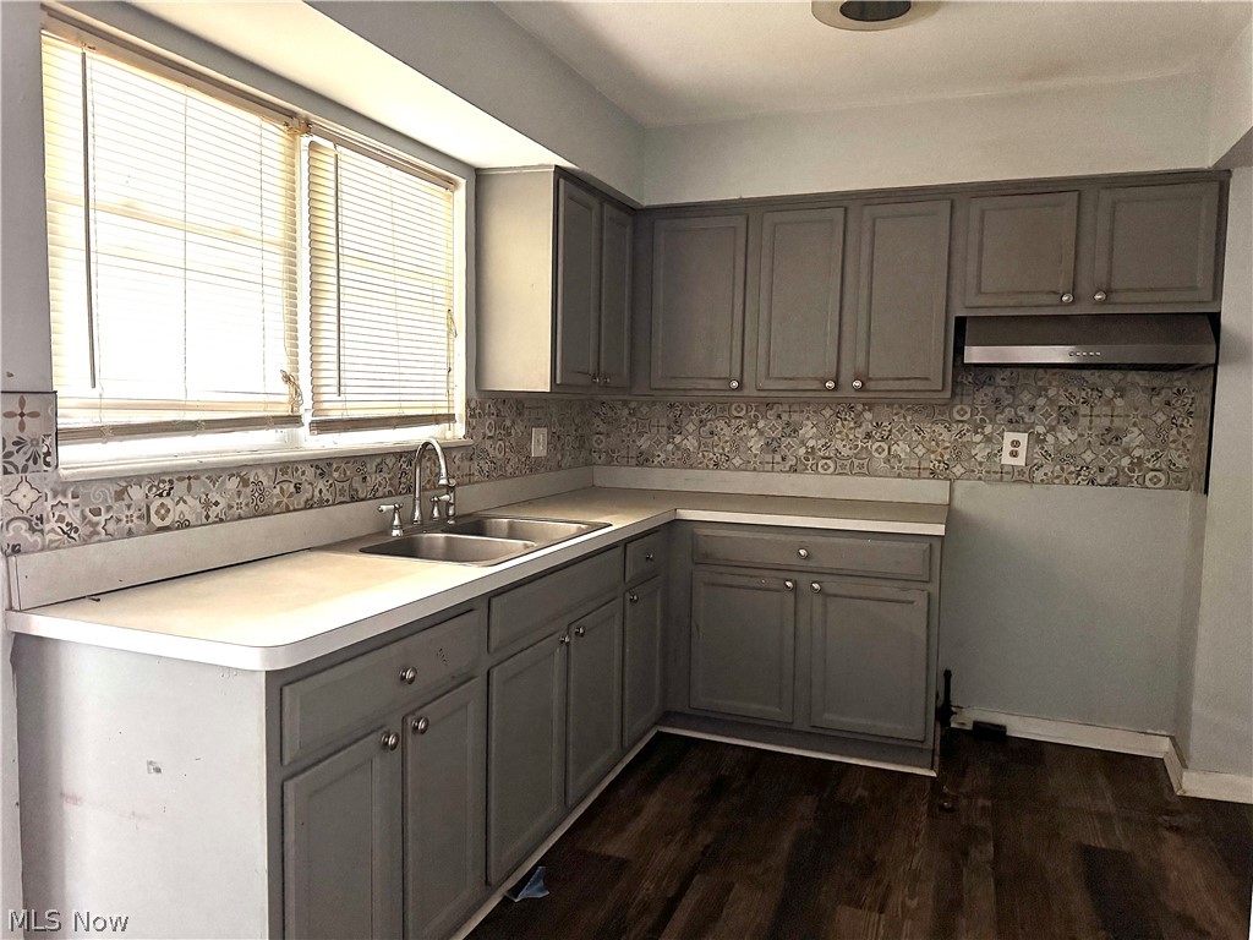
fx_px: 869
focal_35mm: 24
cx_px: 626
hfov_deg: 71.6
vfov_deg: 56.8
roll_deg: -1.3
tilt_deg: -4.3
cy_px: 470
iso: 1000
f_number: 1.78
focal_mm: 6.76
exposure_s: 1/32
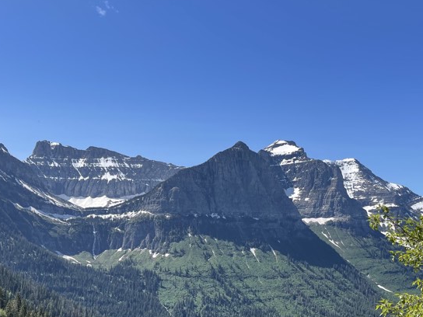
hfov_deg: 43.8
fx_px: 525
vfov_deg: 33.5
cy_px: 188
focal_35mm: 43
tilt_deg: +5.7
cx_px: 195
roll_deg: +0.3
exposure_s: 1/3448
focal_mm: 5.1
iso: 32
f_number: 1.6
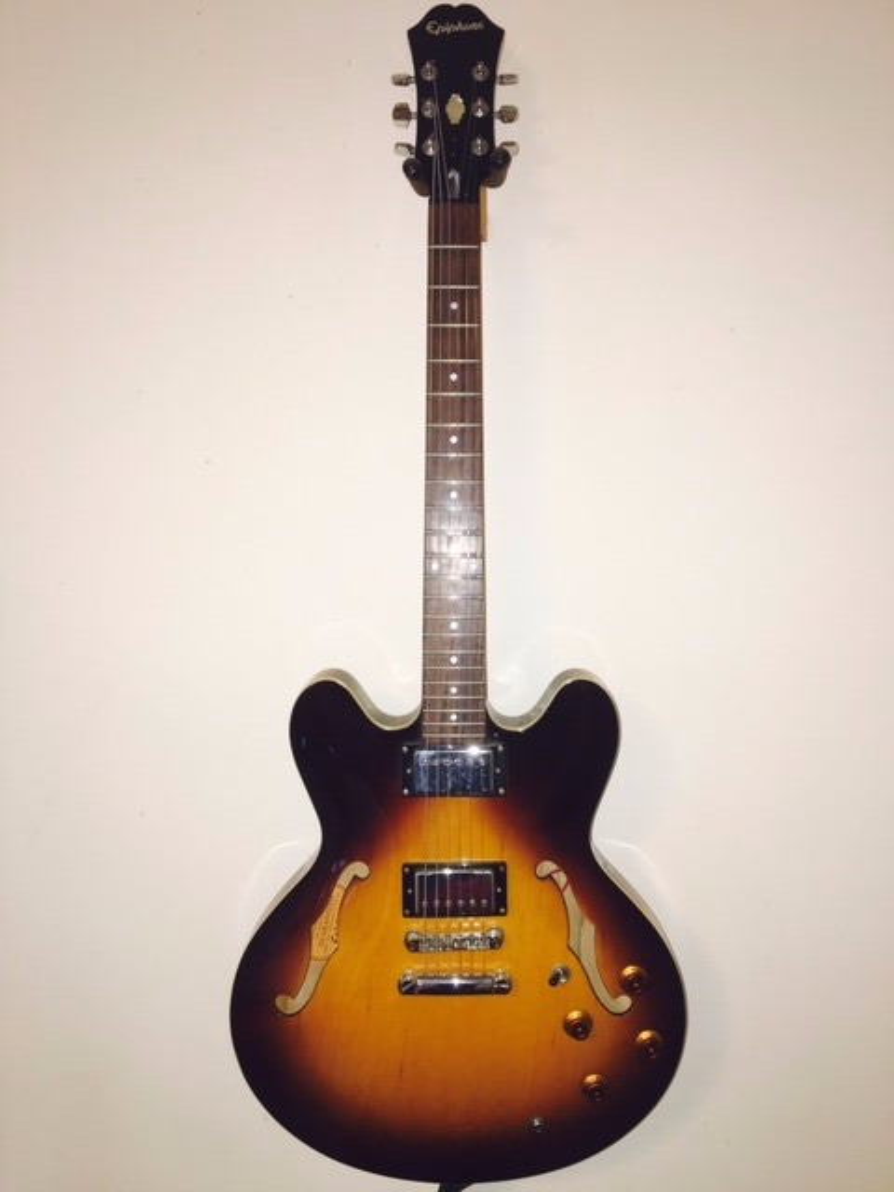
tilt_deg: -4.8
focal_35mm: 29
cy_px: 596
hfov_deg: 48.2
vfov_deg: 61.7
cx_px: 447
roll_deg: -1.2
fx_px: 999
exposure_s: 1/17
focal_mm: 4.15
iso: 32
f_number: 2.2
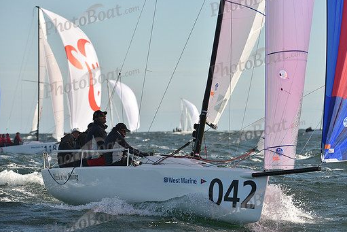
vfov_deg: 6.1
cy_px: 106
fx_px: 2189
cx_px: 175
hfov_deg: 9.1
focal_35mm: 227
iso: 250
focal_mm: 200
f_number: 5.6
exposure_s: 1/1250
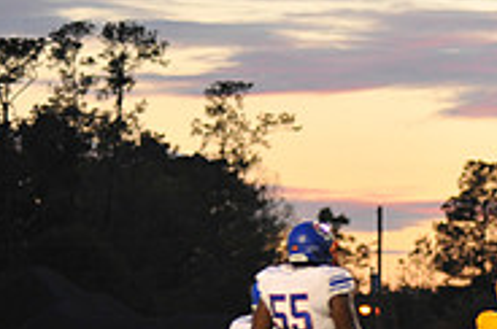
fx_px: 4865
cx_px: 767
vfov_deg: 3.9
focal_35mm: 353
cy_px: 407
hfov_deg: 5.8
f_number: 3.2
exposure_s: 1/250
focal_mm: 112
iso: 1600
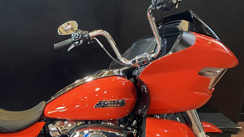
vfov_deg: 21.8
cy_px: 118
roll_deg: -0.1
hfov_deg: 36.5
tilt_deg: -21.7
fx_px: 349
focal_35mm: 54
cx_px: 32
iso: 250
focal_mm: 4.25
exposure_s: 1/60
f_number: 1.8
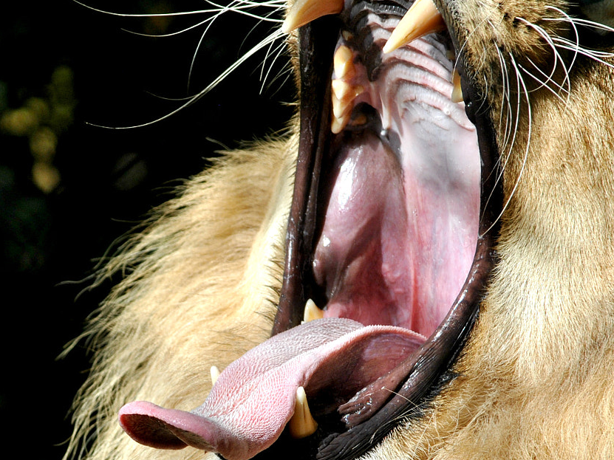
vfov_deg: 3.6
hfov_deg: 4.8
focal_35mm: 417
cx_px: 134
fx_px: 7395
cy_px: 340
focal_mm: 150
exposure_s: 1/800
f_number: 4.8
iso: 200
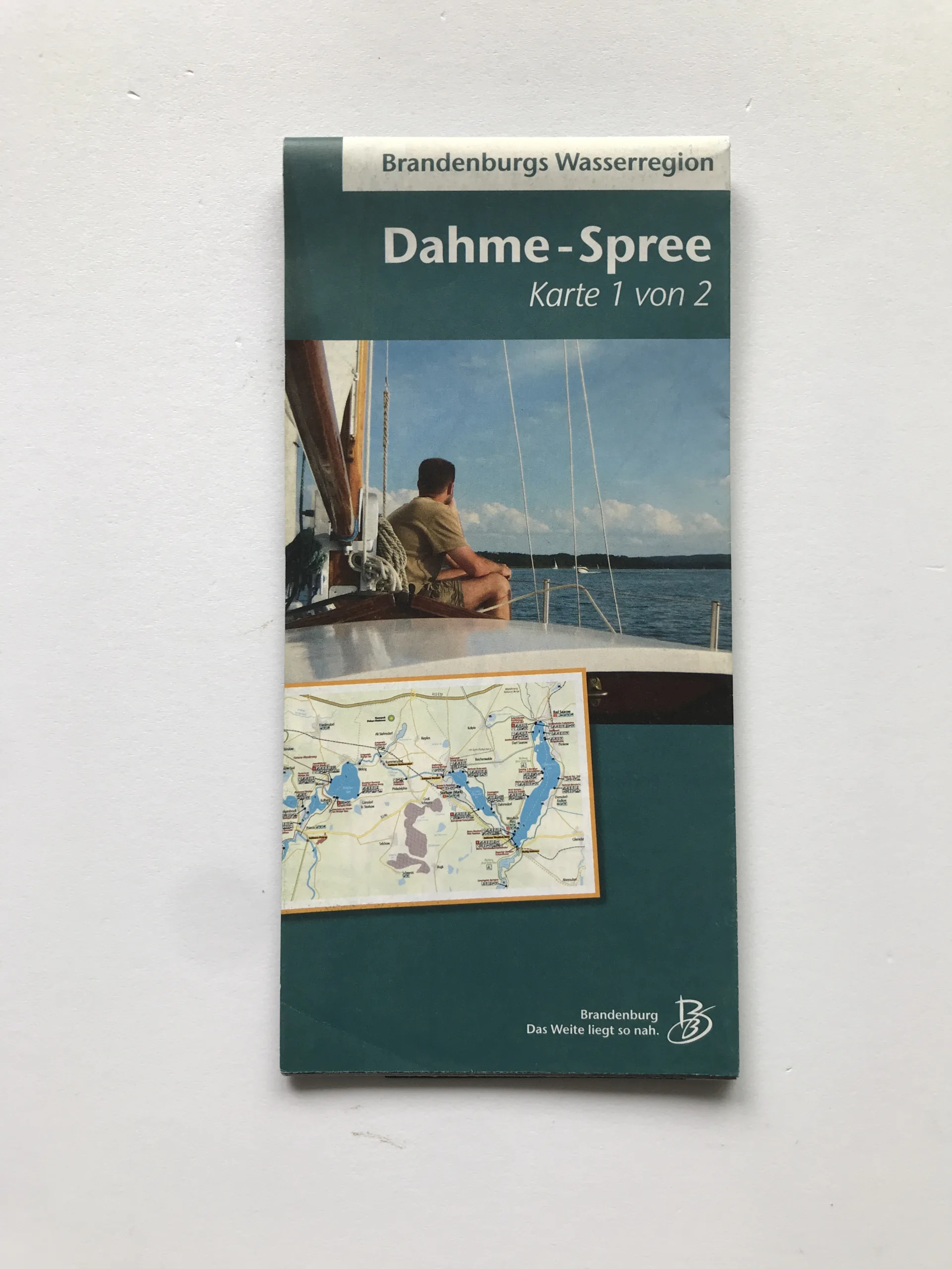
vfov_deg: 63.4
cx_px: 476
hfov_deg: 49.7
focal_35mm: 28
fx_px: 1027
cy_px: 634
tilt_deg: -87.5
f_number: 1.8
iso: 20
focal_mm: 3.99
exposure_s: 1/104
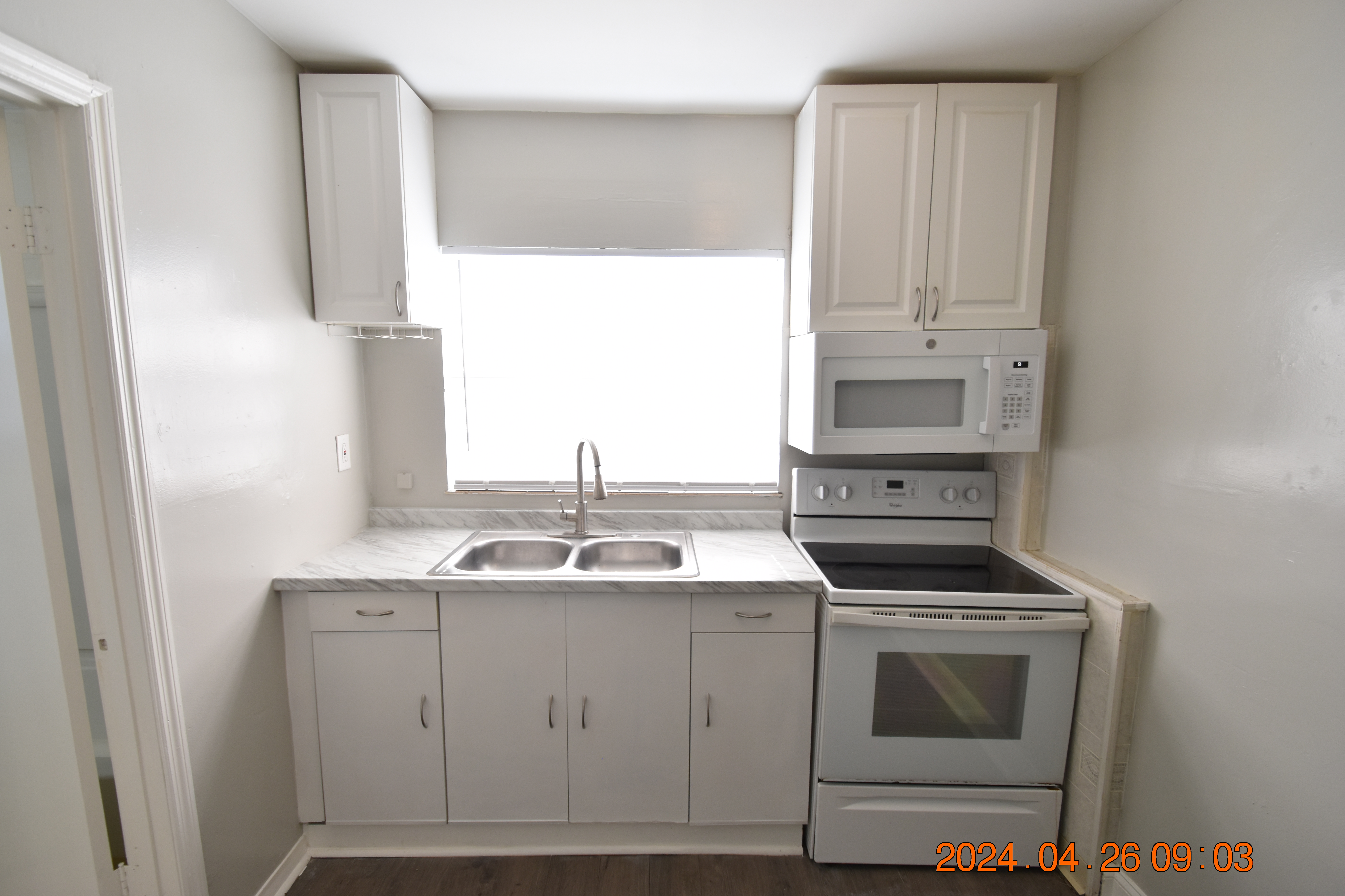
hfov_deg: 96.7
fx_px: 598
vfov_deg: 73.7
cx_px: 672
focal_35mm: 16
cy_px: 452
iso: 400
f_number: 5.6
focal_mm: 10
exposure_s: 1/125
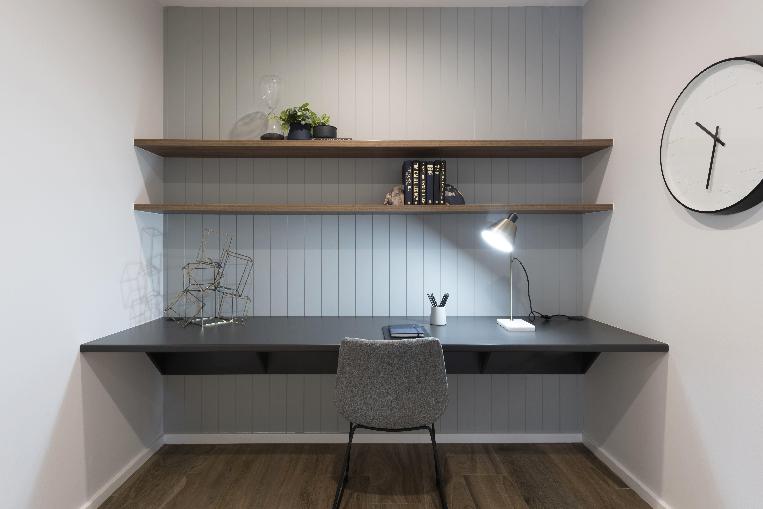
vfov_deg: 64.6
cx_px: 382
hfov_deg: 86.9
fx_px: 403
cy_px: 254
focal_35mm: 19
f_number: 13
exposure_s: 2
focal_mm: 19
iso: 64
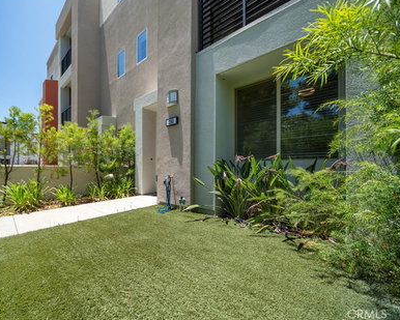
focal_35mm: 14
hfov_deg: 99.4
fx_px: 166
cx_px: 161
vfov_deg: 88.0
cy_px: 155
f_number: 4
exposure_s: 1/200
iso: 100
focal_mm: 12
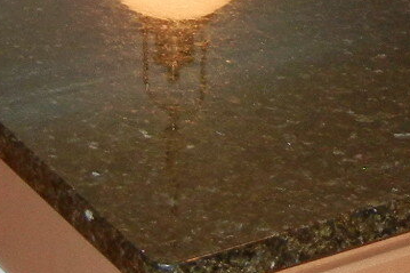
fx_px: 2026
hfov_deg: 11.2
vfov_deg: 7.3
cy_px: -363
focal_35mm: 178
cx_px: 550
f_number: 3.5
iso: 226
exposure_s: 1/30
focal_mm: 5.4
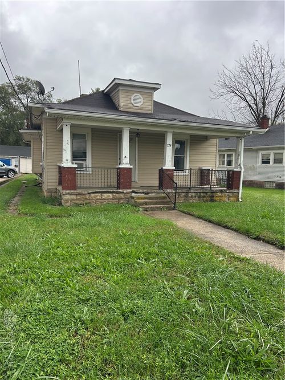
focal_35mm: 26
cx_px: 142
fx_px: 286
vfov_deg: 67.3
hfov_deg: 53.0
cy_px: 190
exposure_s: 1/361
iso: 50
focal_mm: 5.7
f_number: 1.5
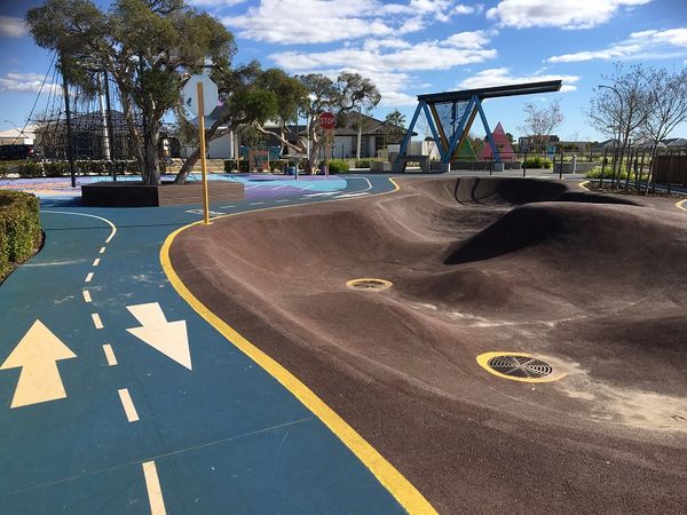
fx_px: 576
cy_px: 258
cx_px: 344
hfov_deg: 61.7
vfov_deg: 48.2
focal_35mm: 29
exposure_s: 1/2137
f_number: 2.2
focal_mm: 4.15
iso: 25
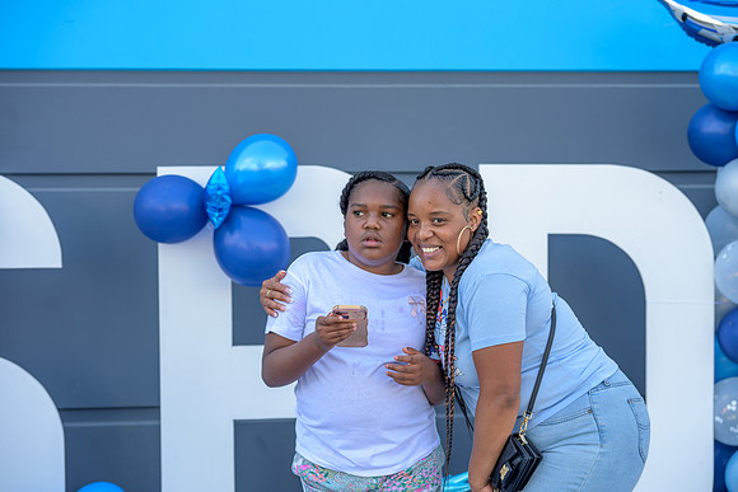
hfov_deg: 33.0
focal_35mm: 61
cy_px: 246
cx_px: 369
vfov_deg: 22.4
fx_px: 1246
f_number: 4
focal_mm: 60
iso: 100
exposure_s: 1/200
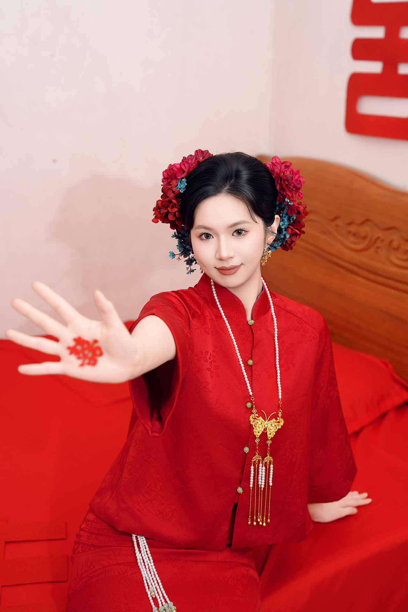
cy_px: 306
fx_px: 867
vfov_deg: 38.9
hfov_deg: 26.5
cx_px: 204
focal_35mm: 51
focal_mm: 51
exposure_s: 1/100
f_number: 3.2
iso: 100
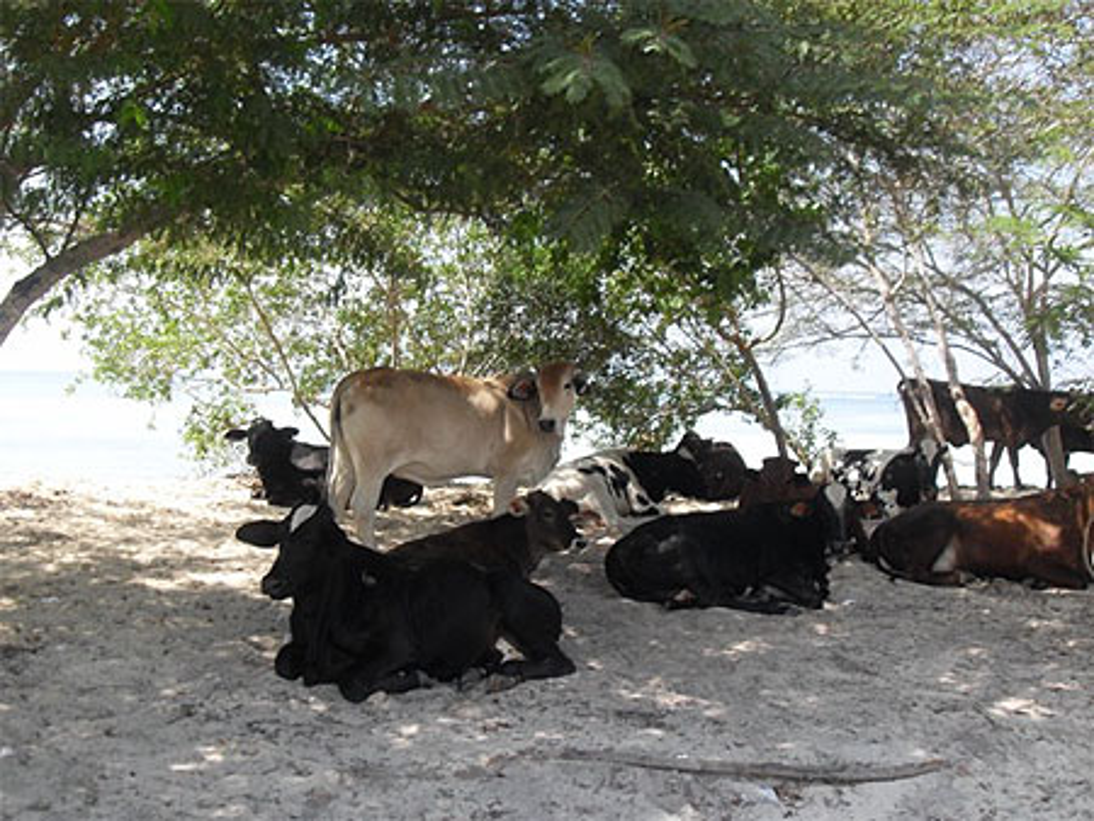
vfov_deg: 38.7
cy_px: 410
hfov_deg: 50.1
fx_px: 1170
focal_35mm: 37
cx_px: 547
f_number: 8.9
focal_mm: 6.3
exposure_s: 1/45
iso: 80
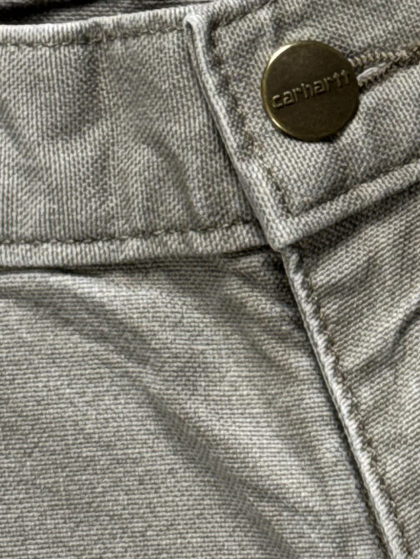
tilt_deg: -83.7
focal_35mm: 183
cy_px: 49
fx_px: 2958
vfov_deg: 10.7
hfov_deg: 8.1
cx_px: 307
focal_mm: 6.76
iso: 100
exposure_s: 1/60
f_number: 1.78
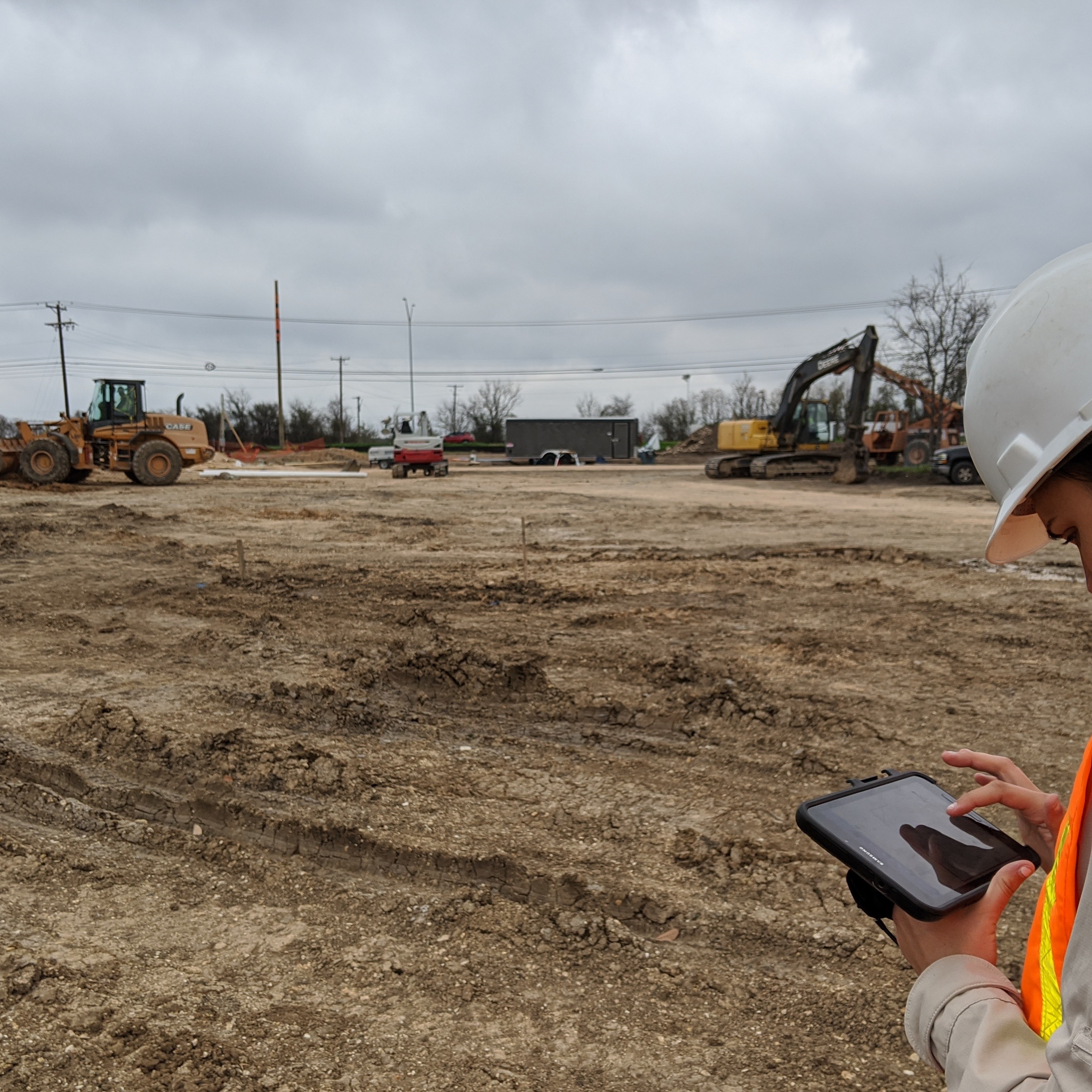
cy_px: 600
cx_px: 532
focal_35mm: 35
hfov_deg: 47.2
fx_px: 1249
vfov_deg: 47.2
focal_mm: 4.44
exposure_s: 1/1381
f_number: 1.8
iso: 60
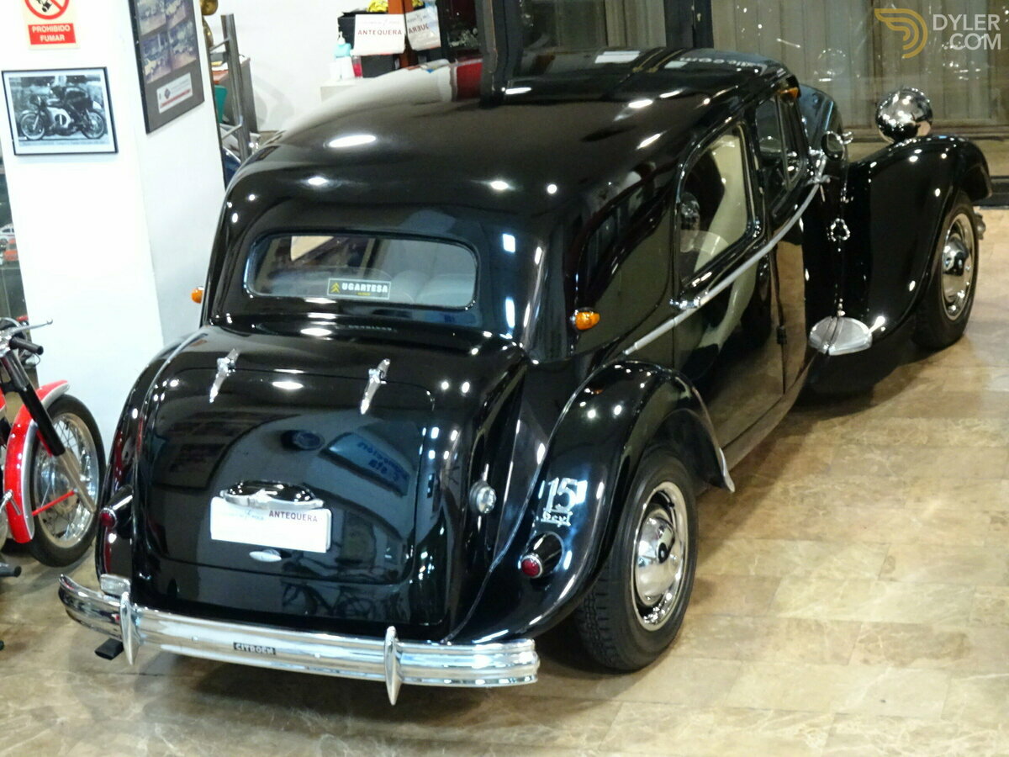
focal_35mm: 75
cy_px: 378
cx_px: 504
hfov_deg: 26.0
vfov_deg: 19.6
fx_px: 2186
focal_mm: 12.87
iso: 800
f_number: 5
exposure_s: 1/8
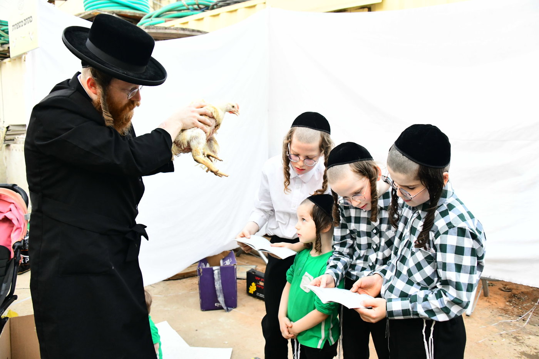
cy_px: 180
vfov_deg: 46.4
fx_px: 419
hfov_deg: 65.5
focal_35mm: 28
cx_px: 270
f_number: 5.6
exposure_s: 1/125
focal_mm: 28
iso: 4000
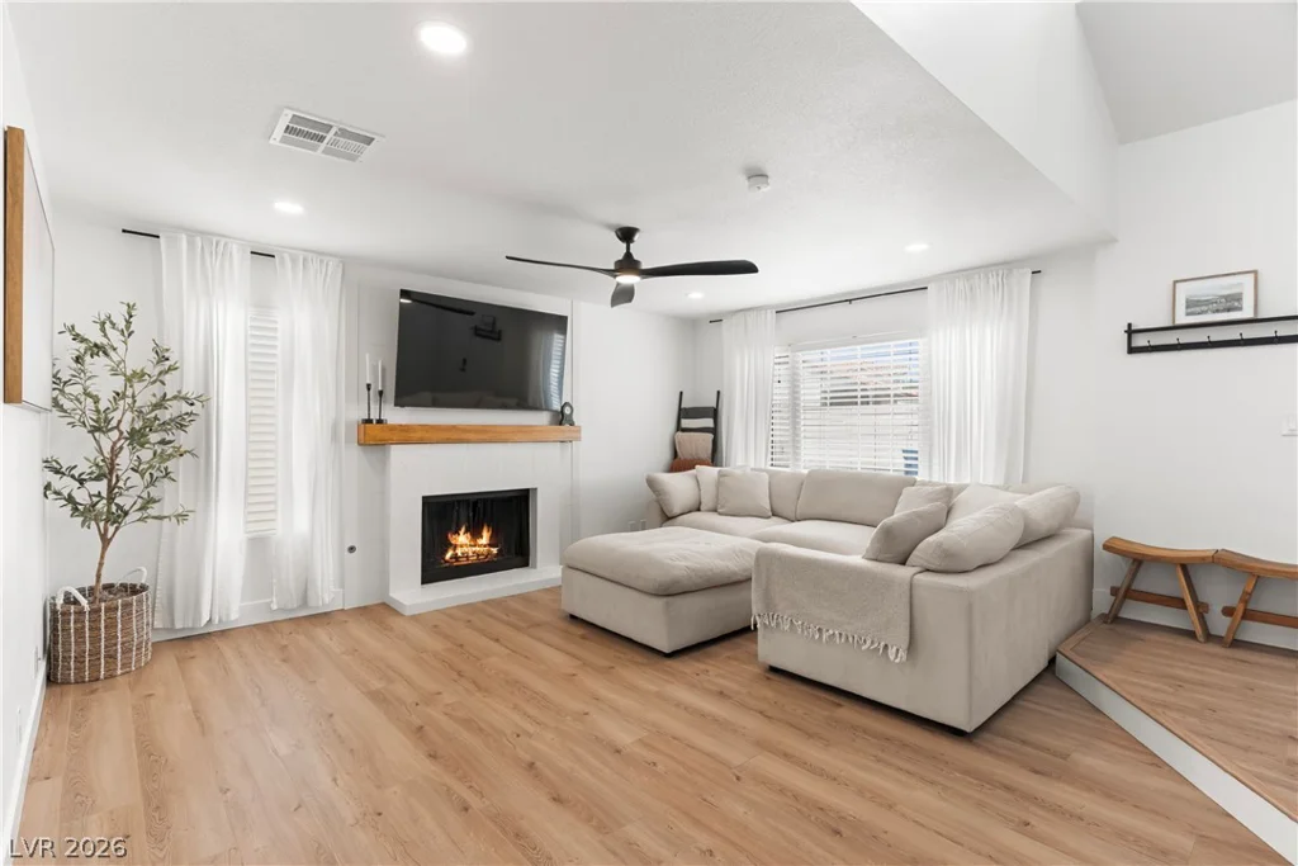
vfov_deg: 70.5
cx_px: 649
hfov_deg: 93.3
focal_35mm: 17
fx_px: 613
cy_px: 433
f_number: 8
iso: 400
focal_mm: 17
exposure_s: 1/10
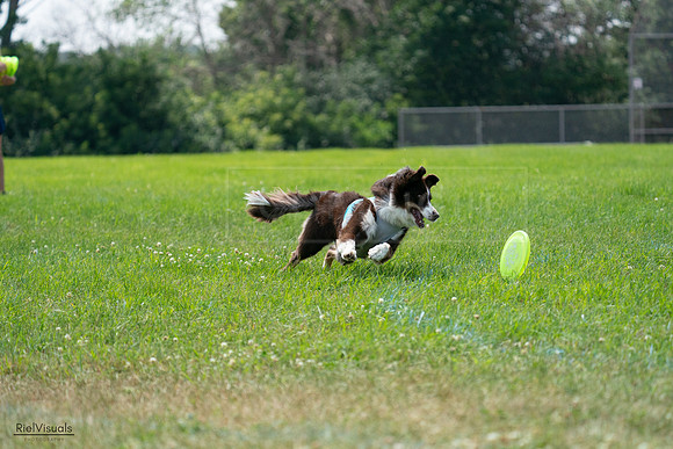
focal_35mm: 200
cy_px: 224
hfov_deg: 10.3
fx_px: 3740
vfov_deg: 6.9
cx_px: 336
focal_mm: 200
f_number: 5.6
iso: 1250
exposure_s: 1/4000
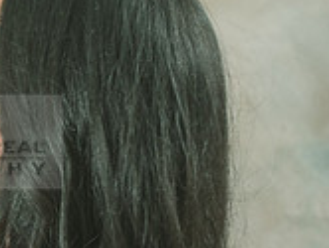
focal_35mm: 749
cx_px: -47
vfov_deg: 2.0
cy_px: 286
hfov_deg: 2.6
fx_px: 7129
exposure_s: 1/125
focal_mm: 98
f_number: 5.6
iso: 200
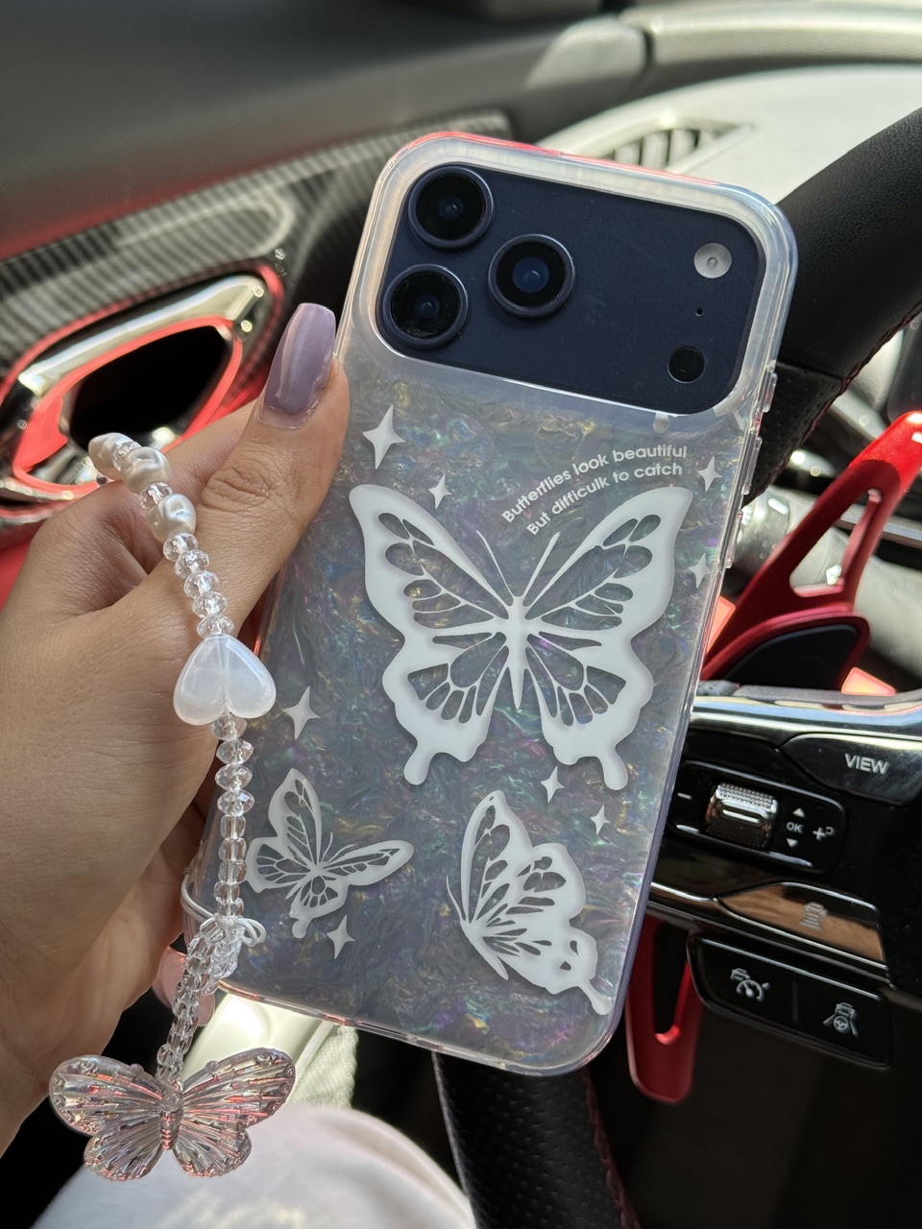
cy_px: 614
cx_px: 461
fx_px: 1705
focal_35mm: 48
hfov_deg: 30.3
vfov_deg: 39.7
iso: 80
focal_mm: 6.76
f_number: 1.78
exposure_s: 1/121
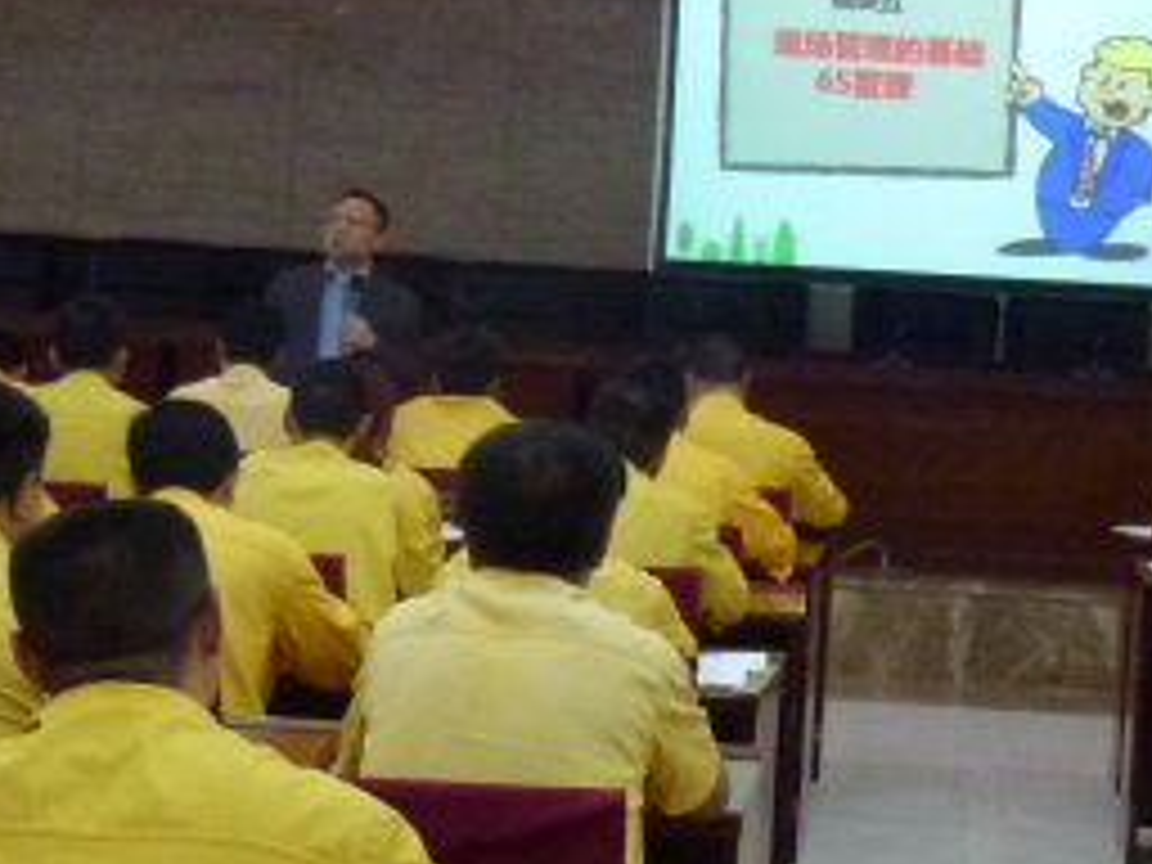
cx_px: 850
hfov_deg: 21.8
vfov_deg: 16.6
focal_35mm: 89
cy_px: 457
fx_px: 2962
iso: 800
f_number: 3.6
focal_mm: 5.9
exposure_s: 1/30
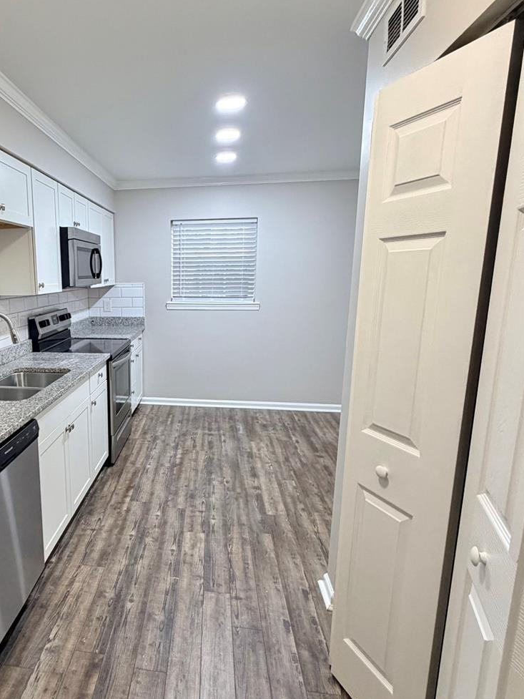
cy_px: 364
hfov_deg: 58.2
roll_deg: +1.7
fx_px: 444
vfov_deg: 76.3
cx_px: 137
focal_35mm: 22
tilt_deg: -9.8
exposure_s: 1/60
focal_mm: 2.22
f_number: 2.2
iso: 200
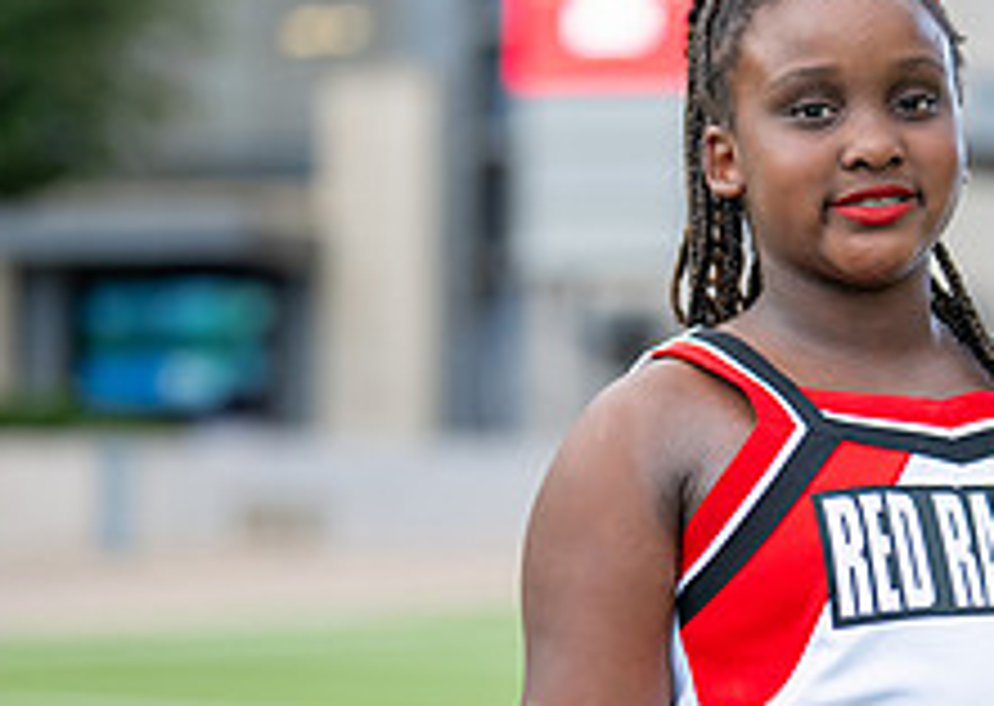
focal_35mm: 149
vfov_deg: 9.6
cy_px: 557
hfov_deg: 13.4
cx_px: 898
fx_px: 4199
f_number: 1.2
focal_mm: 50
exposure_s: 1/1250
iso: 160
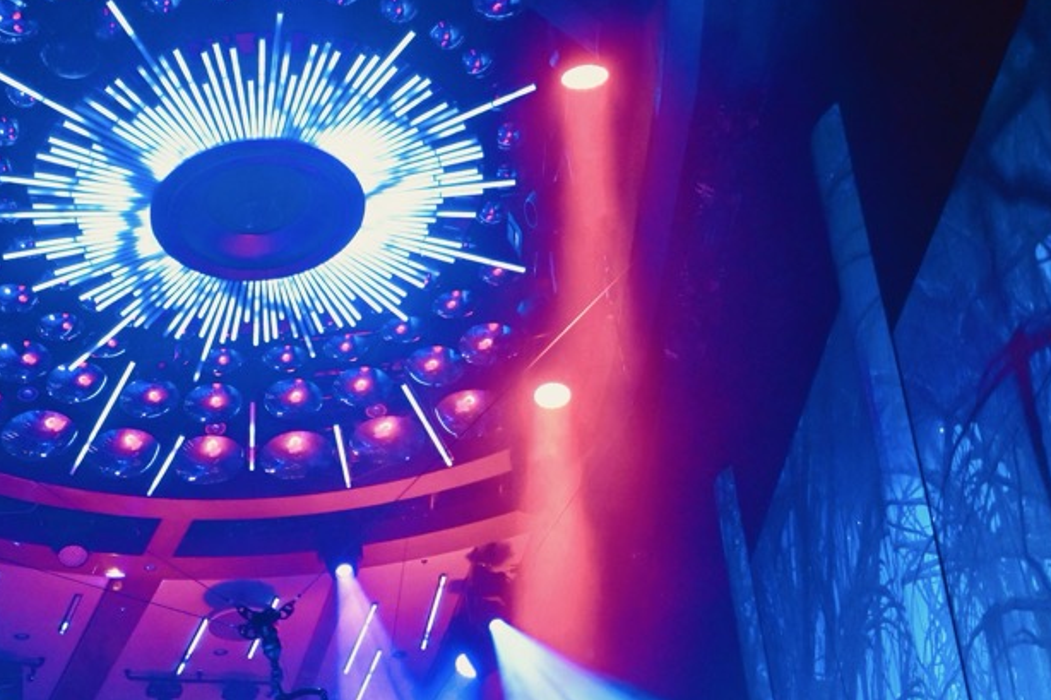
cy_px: 708
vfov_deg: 25.6
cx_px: 154
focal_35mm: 50
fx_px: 1459
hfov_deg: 37.6
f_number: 3.5
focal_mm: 16
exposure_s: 1/125
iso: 2500
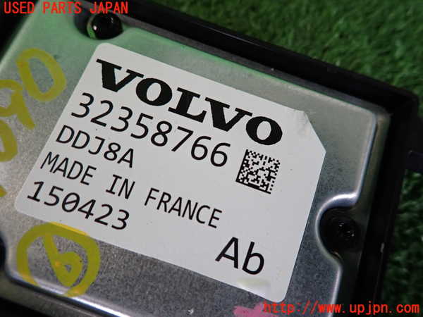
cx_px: 212
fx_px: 305
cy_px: 158
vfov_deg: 54.9
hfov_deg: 69.4
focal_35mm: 25
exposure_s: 1/30
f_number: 2
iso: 200
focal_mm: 4.5
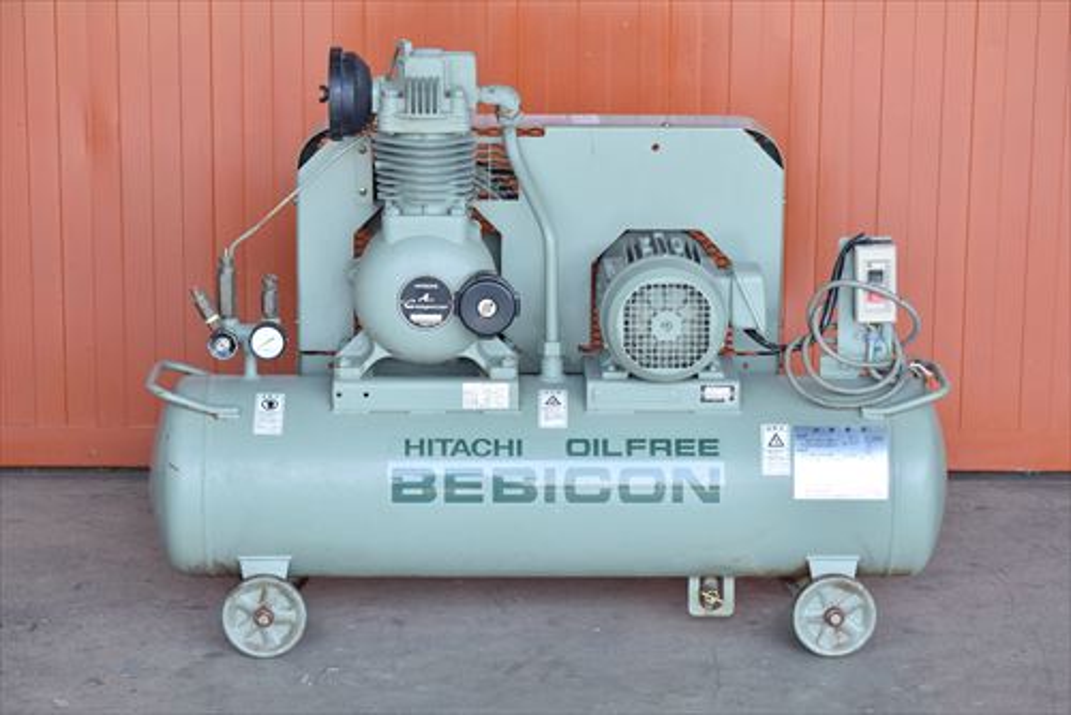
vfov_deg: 13.1
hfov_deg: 19.4
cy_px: 358
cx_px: 536
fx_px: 3125
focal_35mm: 105
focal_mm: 70
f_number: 6.3
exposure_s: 1/500
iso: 1250
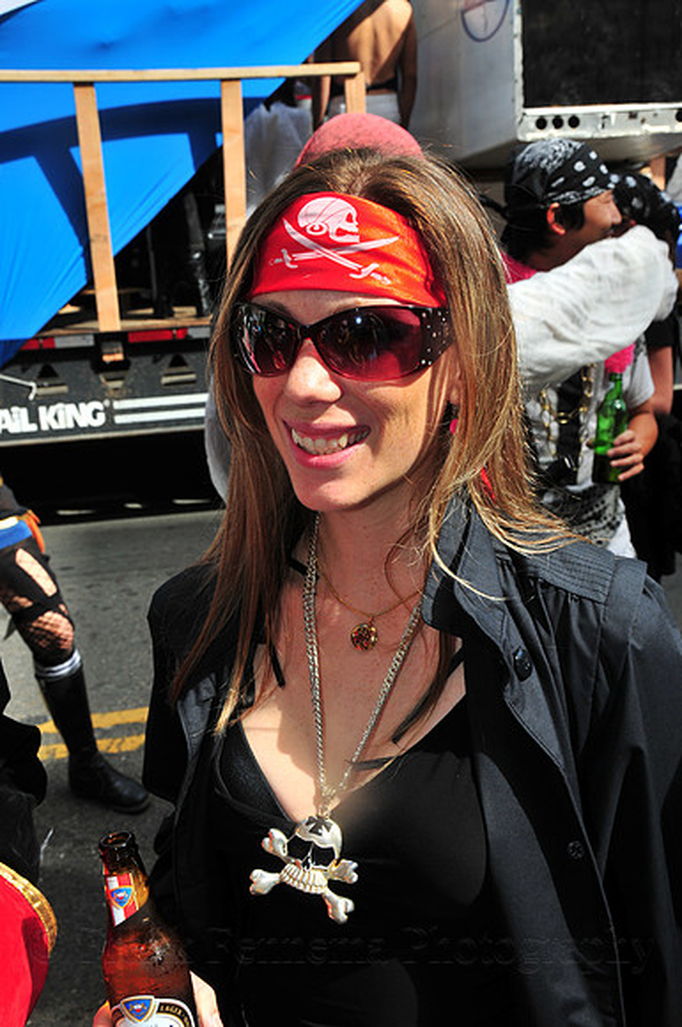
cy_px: 514
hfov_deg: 34.1
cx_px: 341
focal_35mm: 39
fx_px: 1111
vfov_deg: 49.6
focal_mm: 26
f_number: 8
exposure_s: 1/250
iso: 200
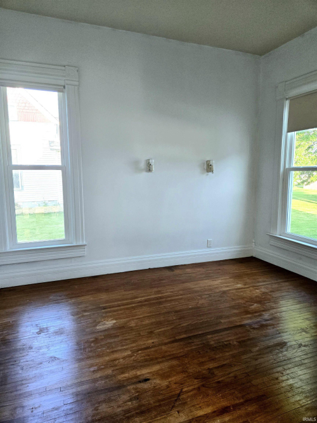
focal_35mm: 23
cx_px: 158
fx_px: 281
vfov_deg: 73.9
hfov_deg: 58.9
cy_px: 212
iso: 125
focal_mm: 5.4
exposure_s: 1/182
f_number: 1.8
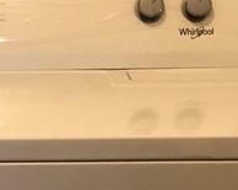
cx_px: -38
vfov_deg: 10.3
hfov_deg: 13.1
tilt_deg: -24.0
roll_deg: +2.3
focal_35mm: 144
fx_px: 1014
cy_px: 305
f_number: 1.8
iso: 80
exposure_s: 1/15
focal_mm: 4
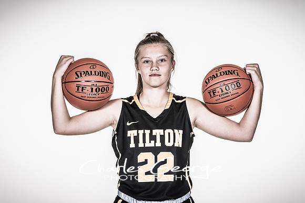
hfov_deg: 8.6
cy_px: 102
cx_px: 152
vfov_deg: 5.7
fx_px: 2034
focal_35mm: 240
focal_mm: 160
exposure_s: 1/160
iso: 200
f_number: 6.3
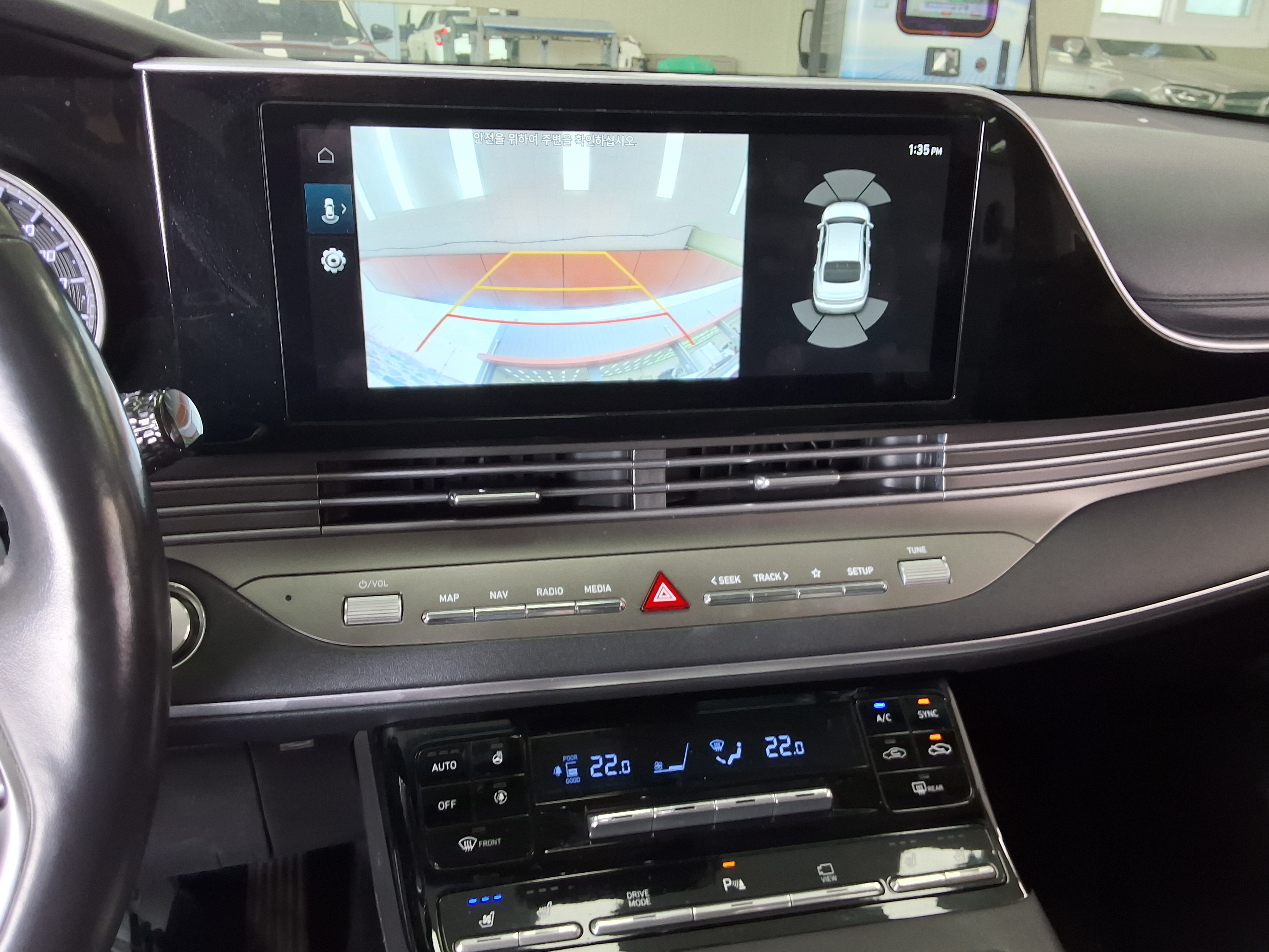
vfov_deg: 49.7
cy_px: 476
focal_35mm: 28
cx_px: 634
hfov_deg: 63.4
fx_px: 1026
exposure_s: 1/40
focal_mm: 2.91
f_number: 1.9
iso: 50
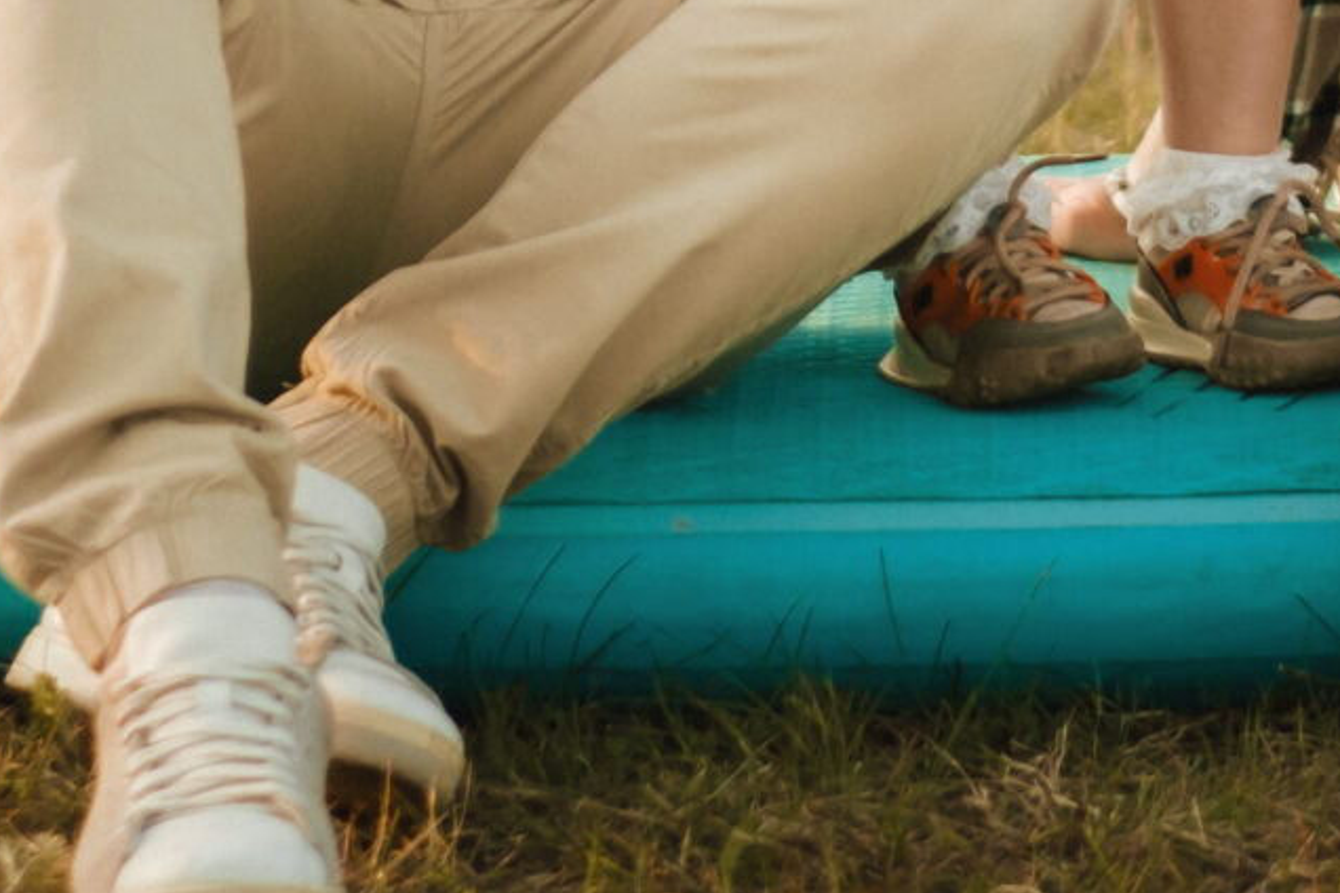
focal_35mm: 338
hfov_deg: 6.1
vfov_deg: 4.0
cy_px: -730
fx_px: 12580
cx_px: 1152
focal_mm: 56
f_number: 1.2
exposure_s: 1/2000
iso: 250
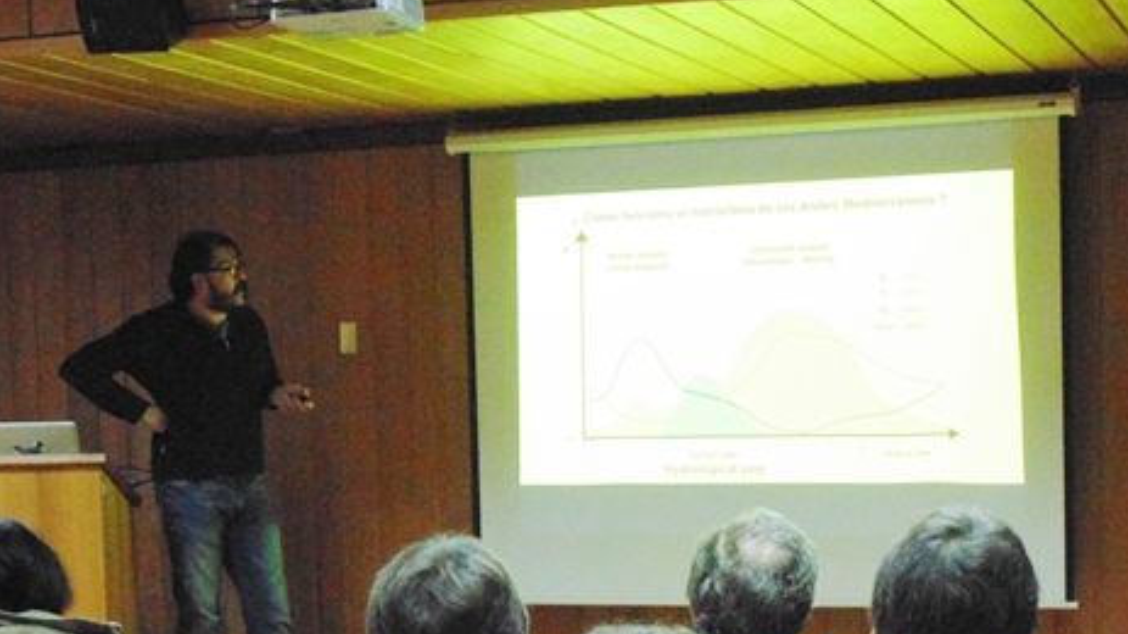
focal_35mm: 72
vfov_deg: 16.6
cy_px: 550
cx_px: 682
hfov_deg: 29.3
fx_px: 2153
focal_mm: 6.2
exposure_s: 1/20
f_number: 3.4
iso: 500
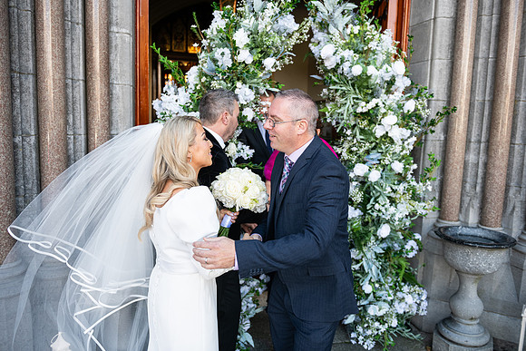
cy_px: 176
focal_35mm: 27
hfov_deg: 67.4
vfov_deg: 48.0
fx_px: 395
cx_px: 263
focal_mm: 27
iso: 500
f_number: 3.5
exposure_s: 1/800
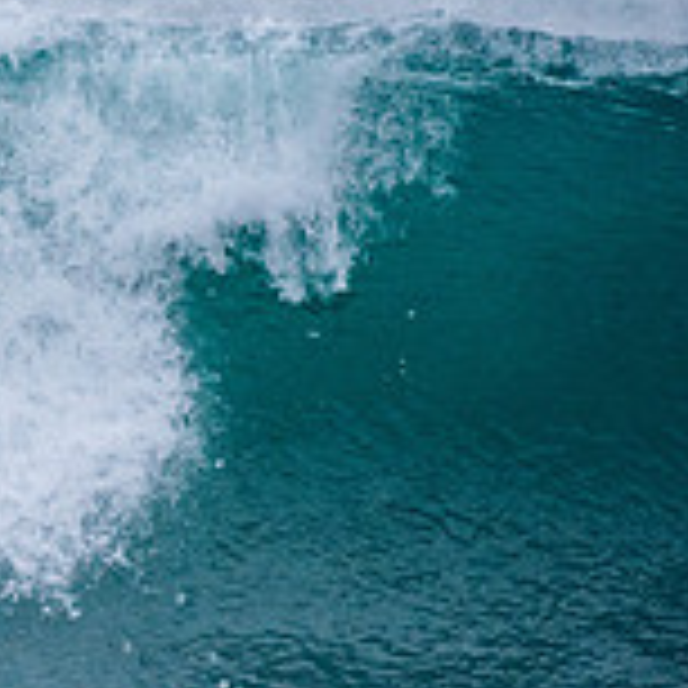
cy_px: 295
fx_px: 36135
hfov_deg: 1.1
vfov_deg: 1.1
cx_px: -589
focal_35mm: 1607
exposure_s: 1/1250
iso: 720
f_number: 5.6
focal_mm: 500
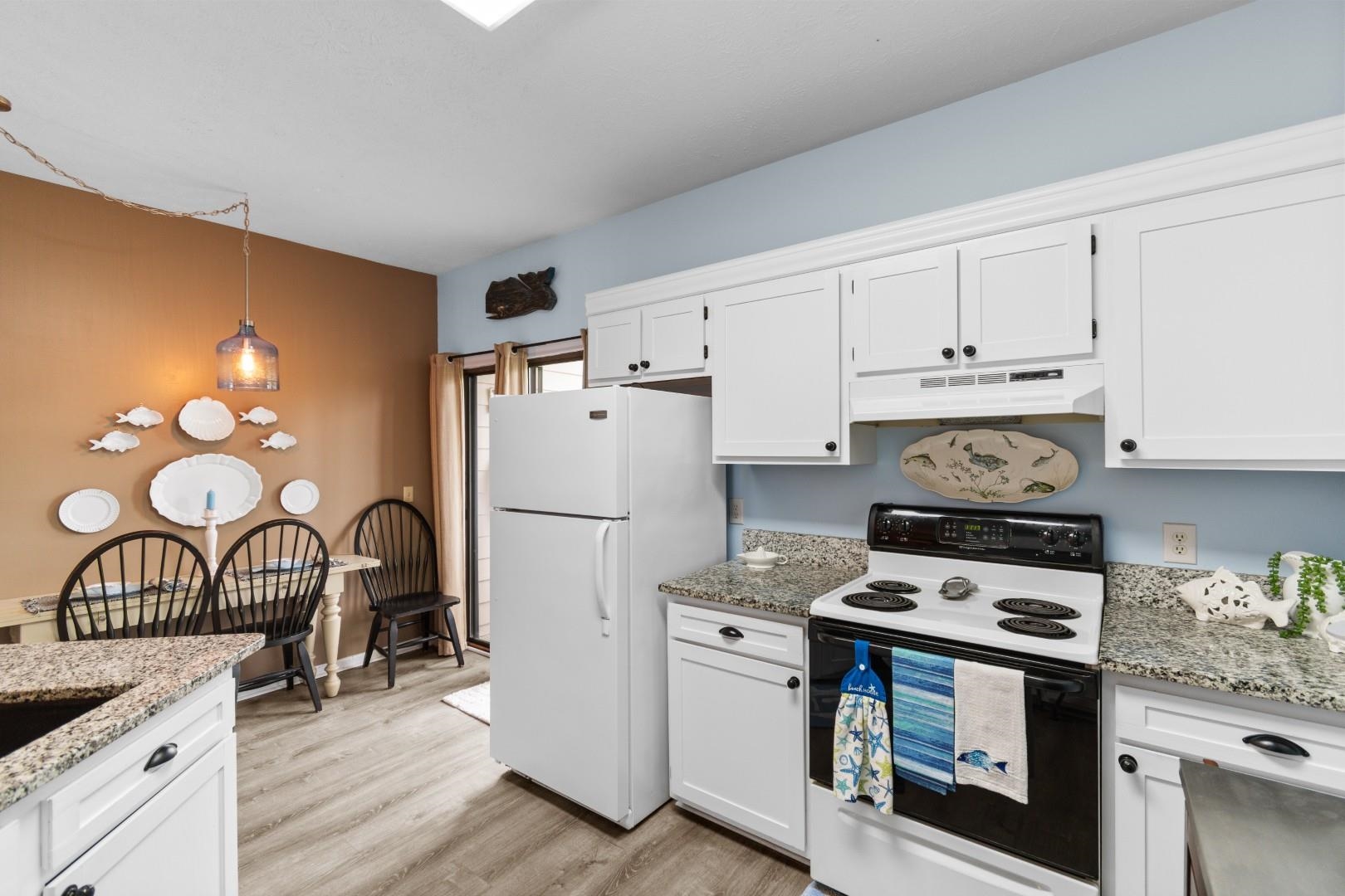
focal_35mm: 15
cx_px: 672
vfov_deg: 77.3
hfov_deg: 100.4
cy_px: 448
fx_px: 560
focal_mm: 10
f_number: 4.5
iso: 100
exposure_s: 1/10
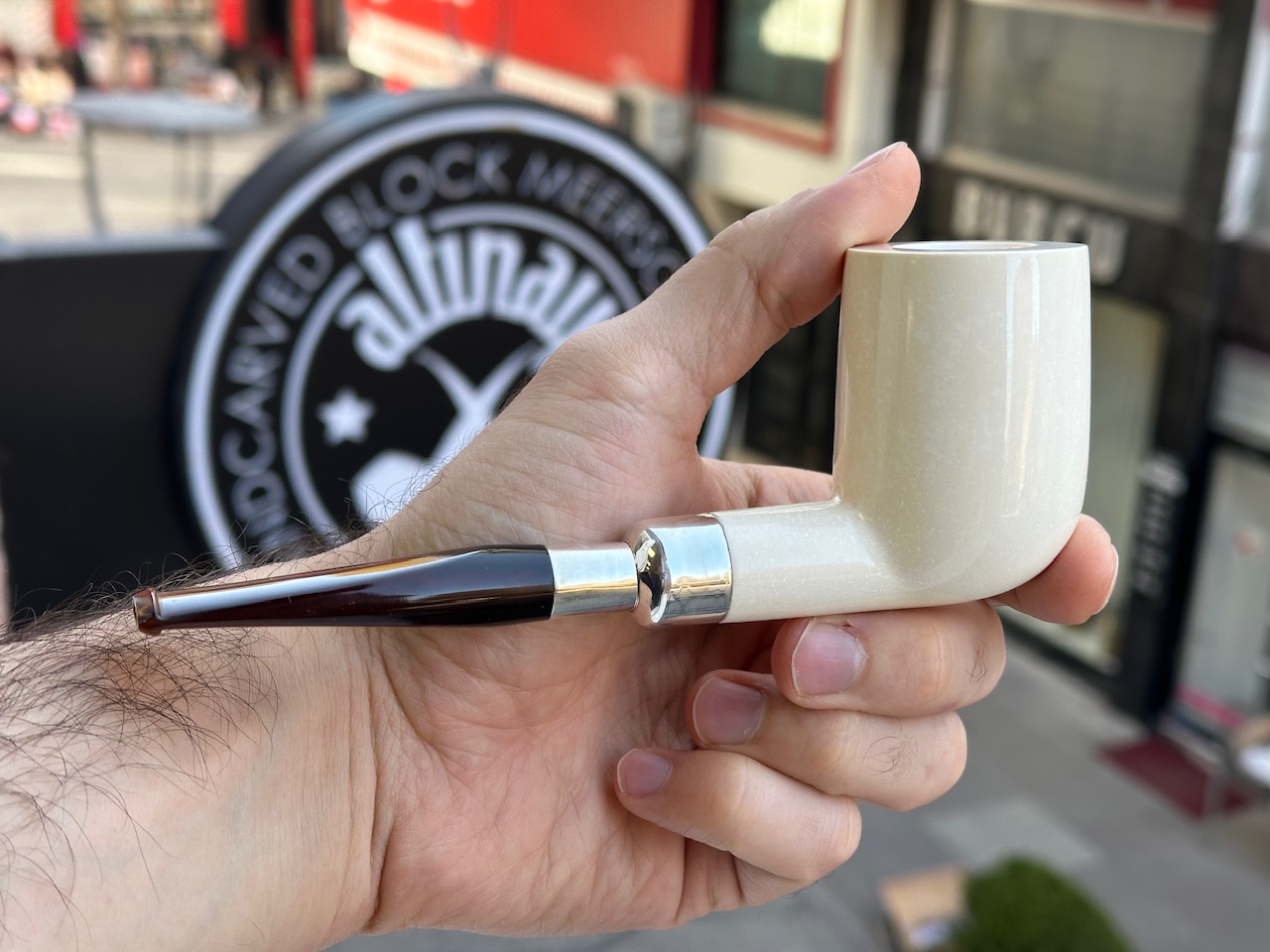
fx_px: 1761
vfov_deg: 30.3
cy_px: 476
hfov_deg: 39.7
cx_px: 635
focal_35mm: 48
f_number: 1.78
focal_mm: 6.86
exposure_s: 1/272
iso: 64
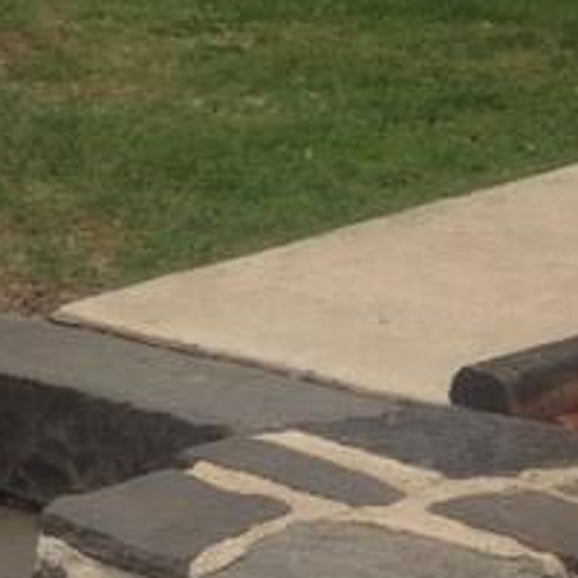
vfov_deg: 10.9
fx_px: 2985
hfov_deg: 10.8
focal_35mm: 158
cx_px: -153
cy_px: -49
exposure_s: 1/431
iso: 50
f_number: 2.4
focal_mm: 4.28
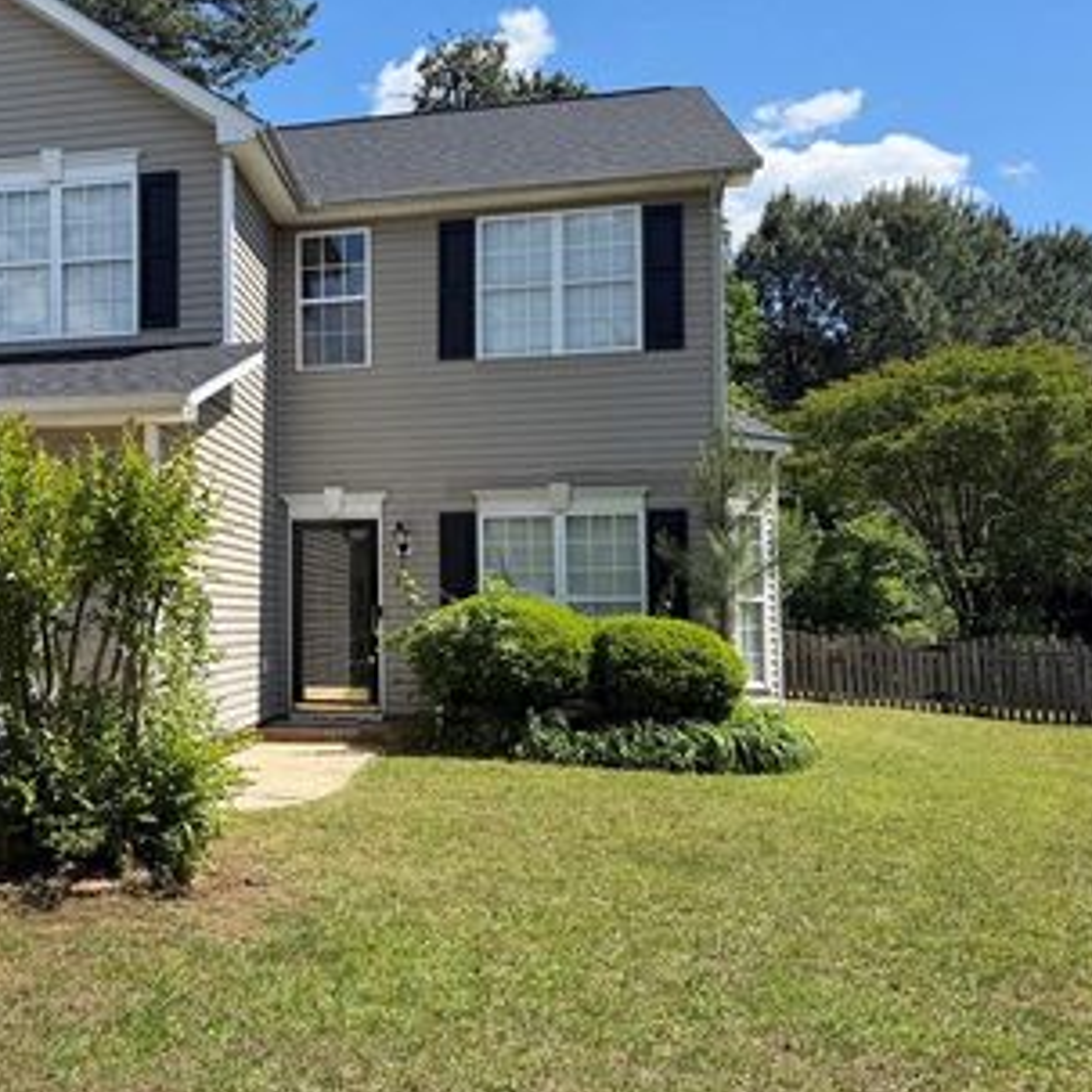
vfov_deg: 47.2
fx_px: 1249
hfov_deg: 45.2
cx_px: 245
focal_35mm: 35
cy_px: 532
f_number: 1.78
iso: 80
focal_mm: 6.76
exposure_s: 1/3425
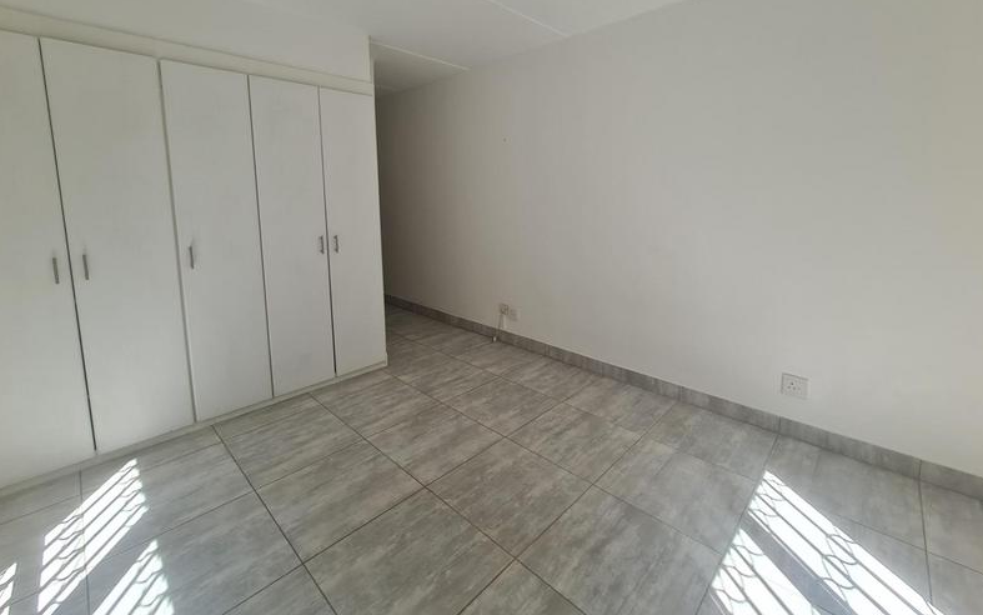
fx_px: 375
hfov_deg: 105.3
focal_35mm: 14
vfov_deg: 77.9
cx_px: 492
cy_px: 250
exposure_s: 1/181
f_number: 2.2
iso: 50
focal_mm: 2.2
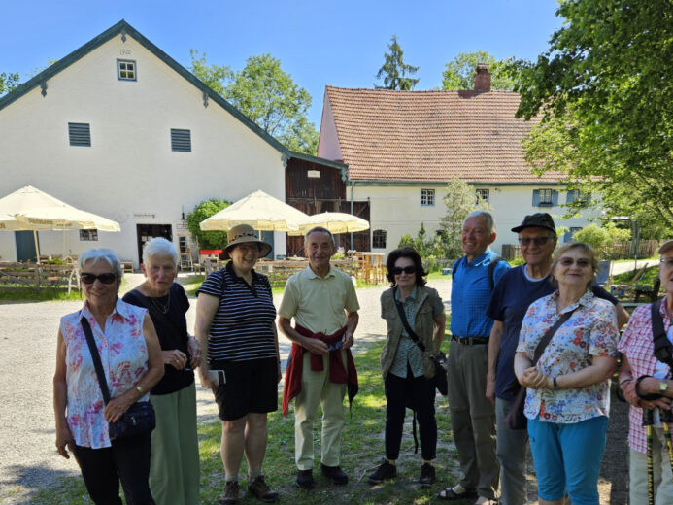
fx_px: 661
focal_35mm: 34
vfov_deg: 41.1
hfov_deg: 53.9
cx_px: 351
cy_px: 352
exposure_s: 1/405
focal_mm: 5.4
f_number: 1.8
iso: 25
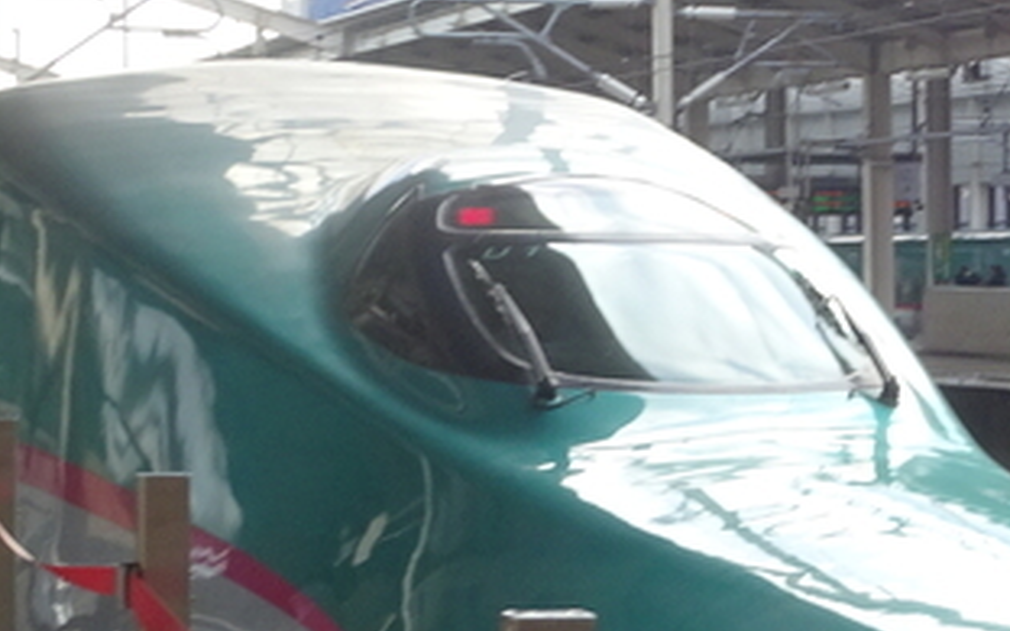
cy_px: 450
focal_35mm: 163
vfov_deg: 8.0
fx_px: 4487
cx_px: 929
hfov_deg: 12.7
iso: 80
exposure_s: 1/80
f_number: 4
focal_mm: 6.8
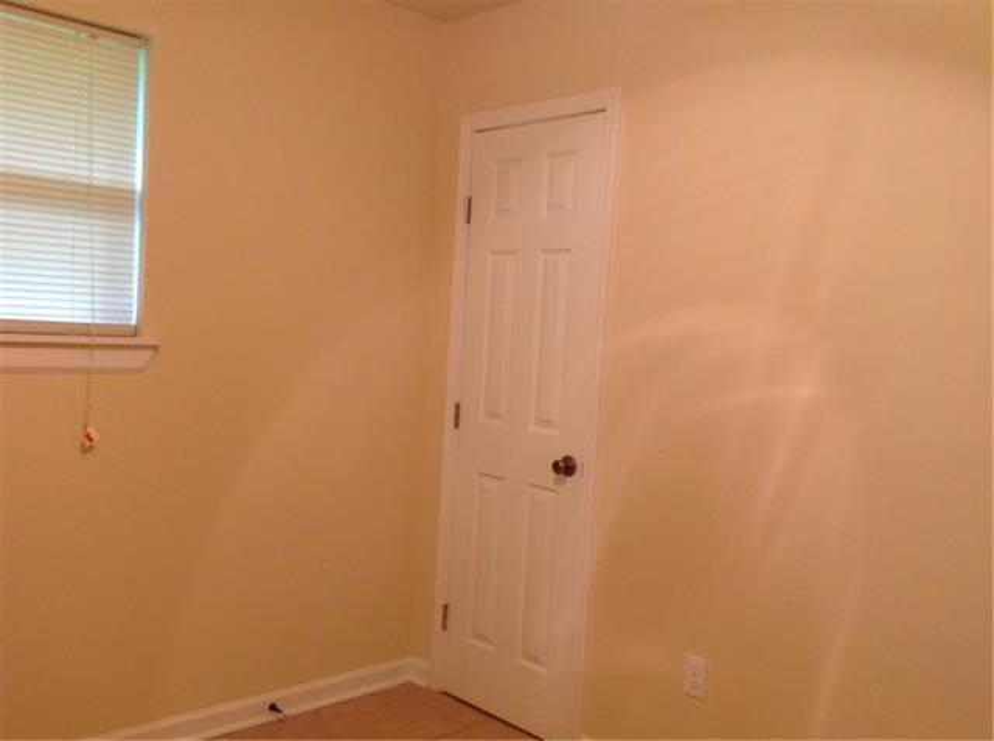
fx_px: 1003
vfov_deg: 40.5
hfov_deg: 52.7
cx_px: 497
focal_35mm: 35
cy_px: 370
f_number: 2.4
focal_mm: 4.28
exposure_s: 1/15
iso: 80
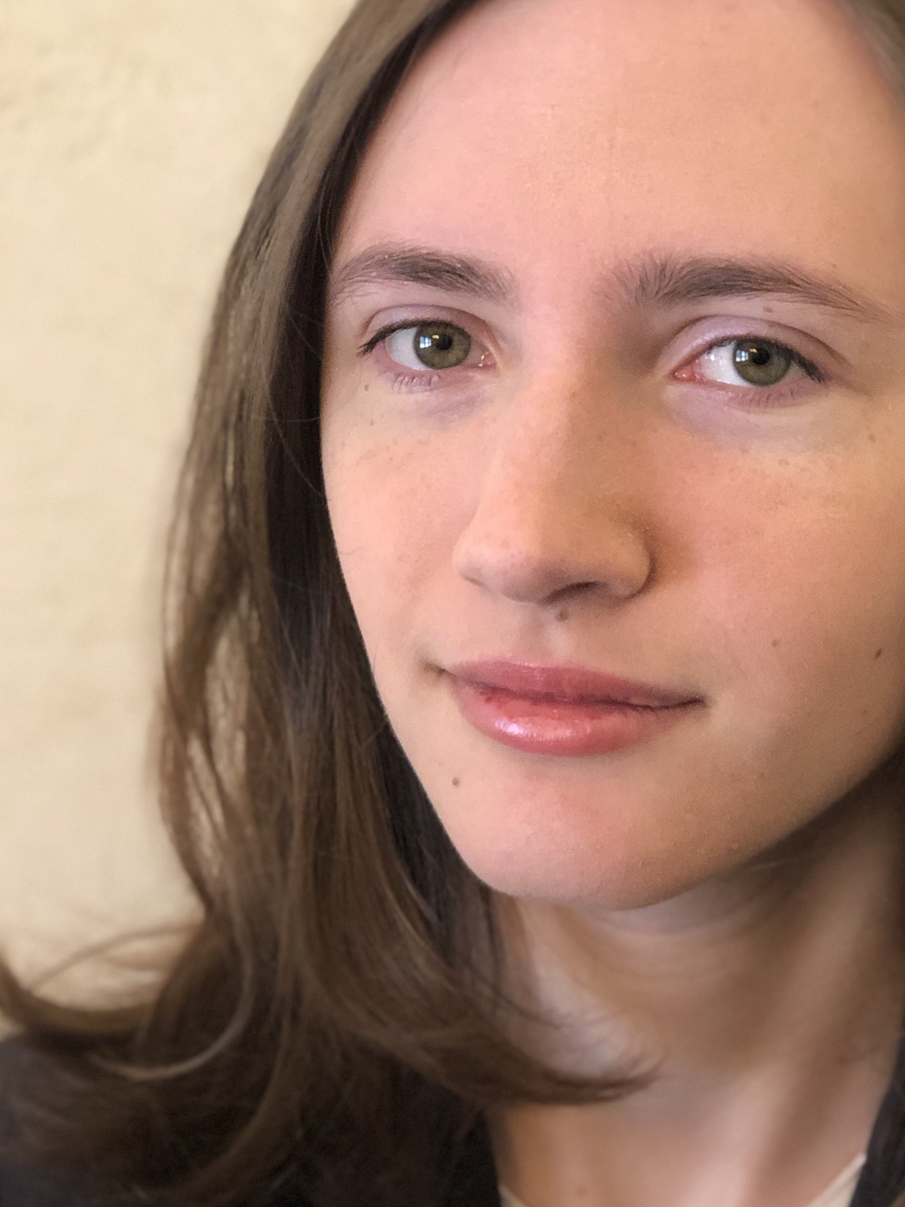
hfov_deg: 17.7
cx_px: 662
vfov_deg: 23.5
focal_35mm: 83
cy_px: 719
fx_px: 2893
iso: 160
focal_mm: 6
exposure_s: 1/24
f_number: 2.4
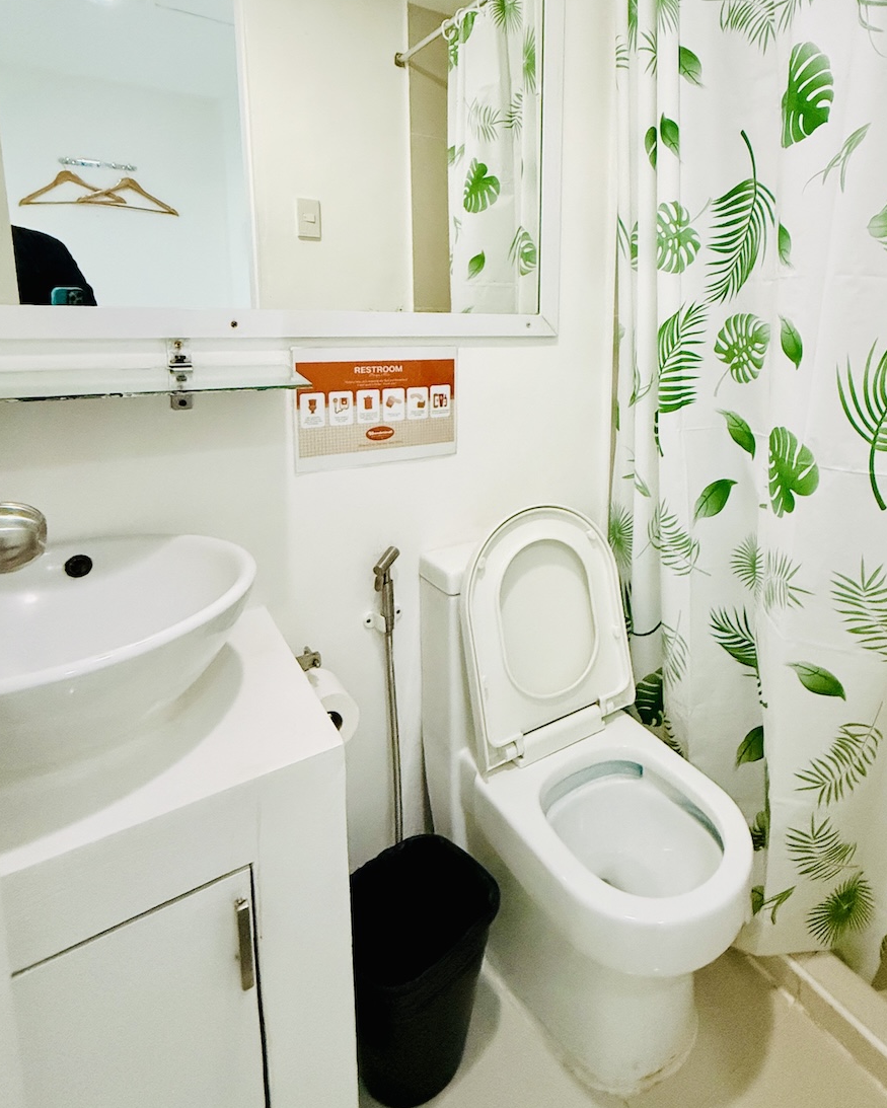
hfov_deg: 66.5
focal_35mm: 20
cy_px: 407
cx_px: 583
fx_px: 656
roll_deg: -1.6
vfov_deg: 78.7
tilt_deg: -7.6
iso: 1000
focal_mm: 2.22
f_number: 2.2
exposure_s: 1/60
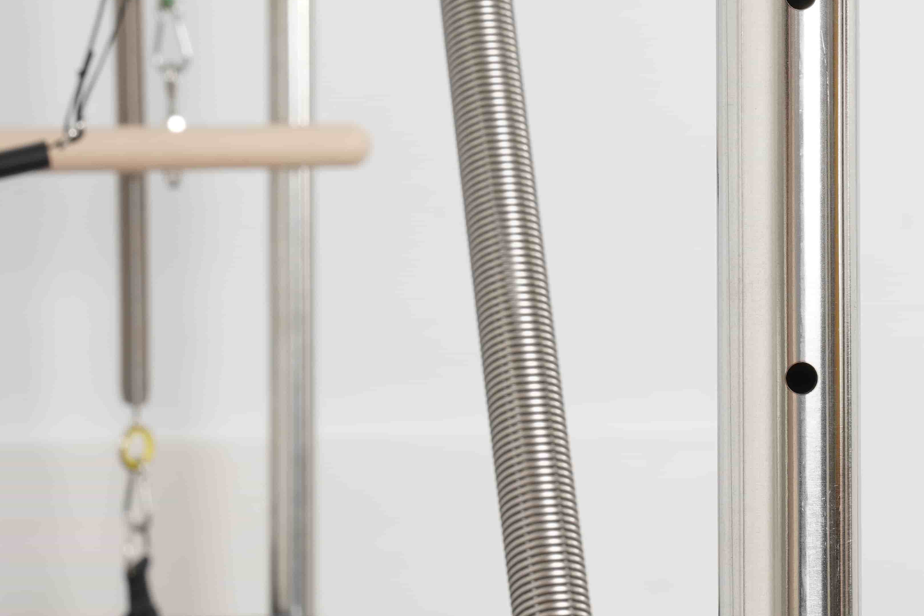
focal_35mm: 172
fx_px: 4414
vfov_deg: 8.0
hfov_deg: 11.9
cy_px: 126
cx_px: 647
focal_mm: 70
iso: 250
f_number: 13
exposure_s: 1/125
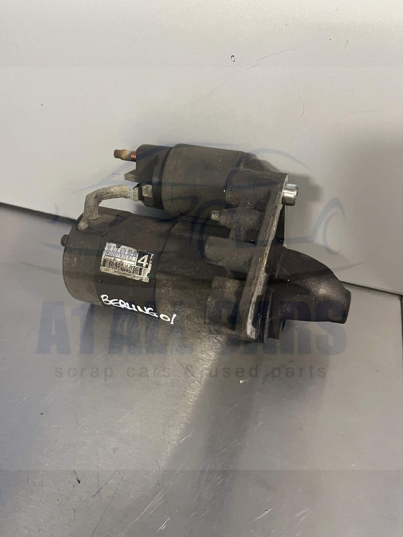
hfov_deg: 53.1
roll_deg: +1.0
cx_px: 202
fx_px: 404
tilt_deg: -40.6
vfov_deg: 67.3
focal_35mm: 26
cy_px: 268
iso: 400
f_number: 1.6
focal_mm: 5.1
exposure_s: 1/50
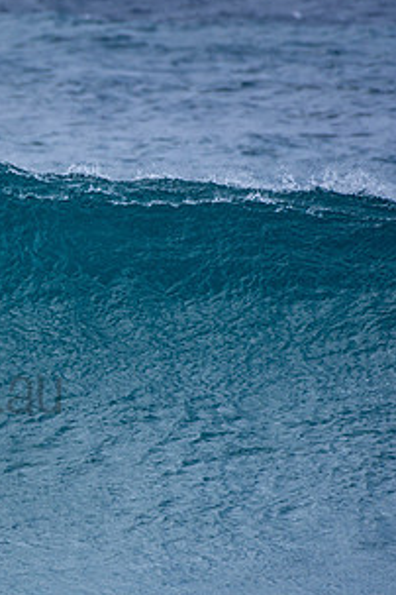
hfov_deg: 1.0
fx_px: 23709
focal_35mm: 1437
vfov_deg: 1.4
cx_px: -145
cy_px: 368
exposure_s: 1/1600
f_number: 5.6
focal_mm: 500
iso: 250
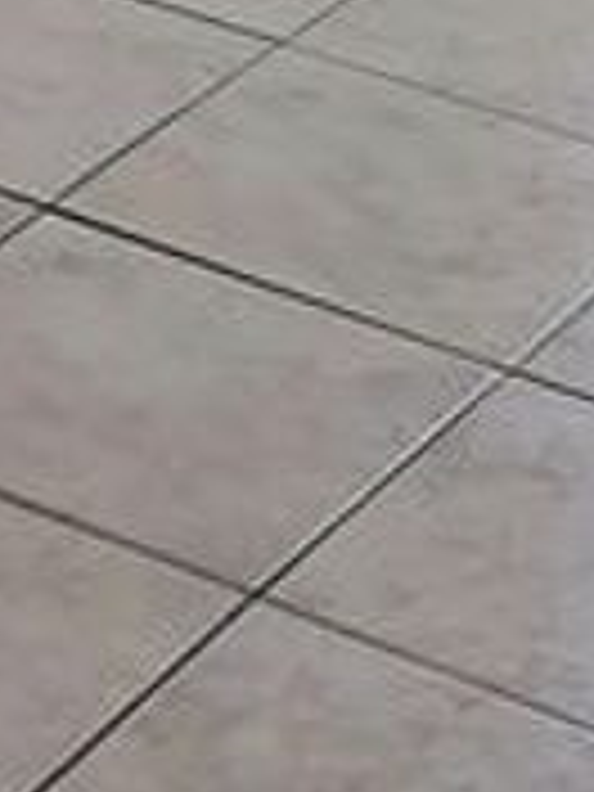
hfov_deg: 7.9
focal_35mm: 182
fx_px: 4164
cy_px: -853
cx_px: -531
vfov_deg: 10.0
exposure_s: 1/50
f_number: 1.8
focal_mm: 5.23
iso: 250
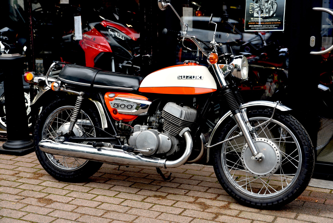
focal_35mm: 56
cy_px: 112
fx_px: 518
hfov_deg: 35.6
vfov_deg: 24.2
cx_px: 166
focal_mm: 56
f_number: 3.2
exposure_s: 1/60
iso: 100
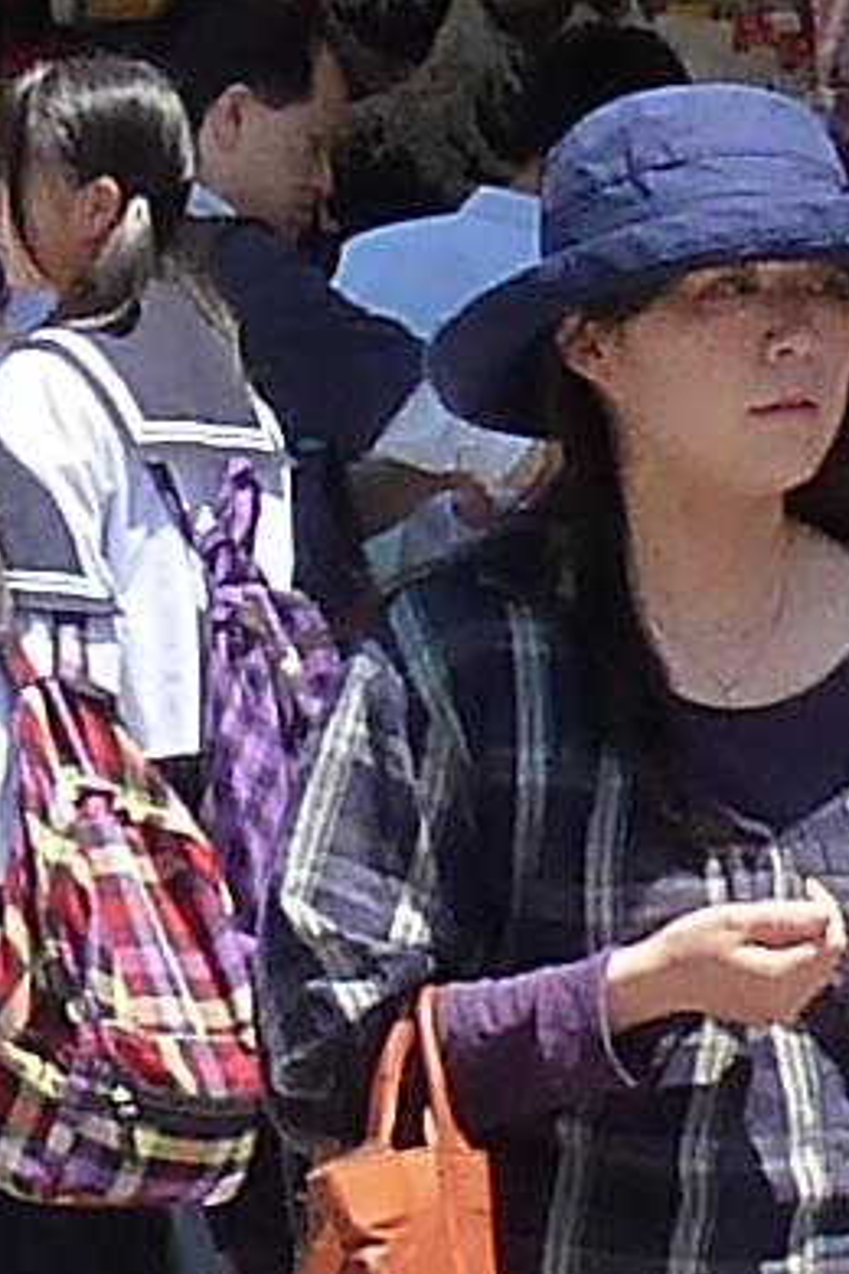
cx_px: -953
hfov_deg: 5.0
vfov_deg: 7.7
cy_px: 56
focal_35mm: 267
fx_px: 9444
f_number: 4
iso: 125
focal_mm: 4.1
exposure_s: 1/400
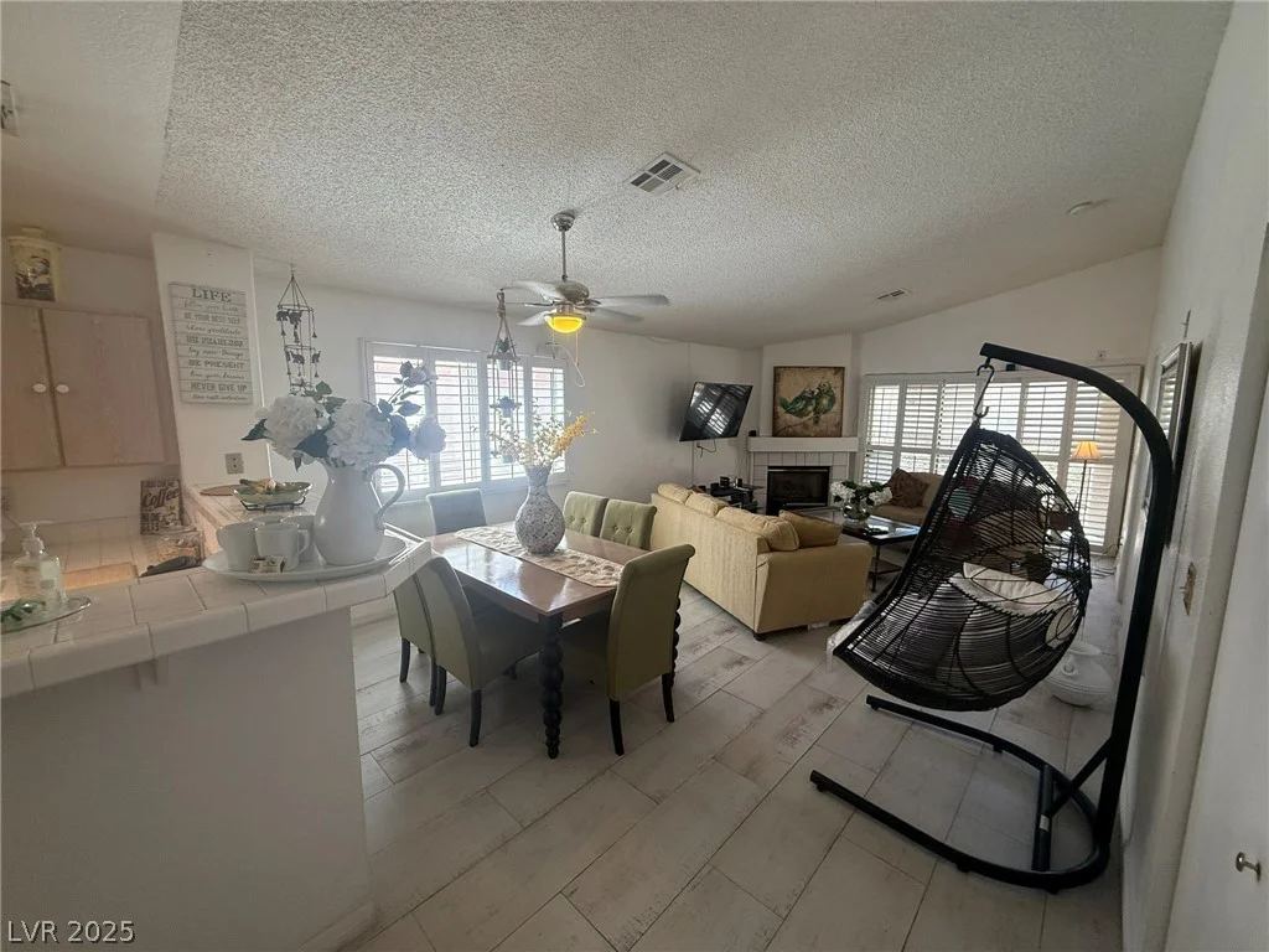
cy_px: 476
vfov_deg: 85.7
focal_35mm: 14
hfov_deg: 102.1
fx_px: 513
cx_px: 634
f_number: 2.2
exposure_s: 1/120
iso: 160
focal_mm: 2.22
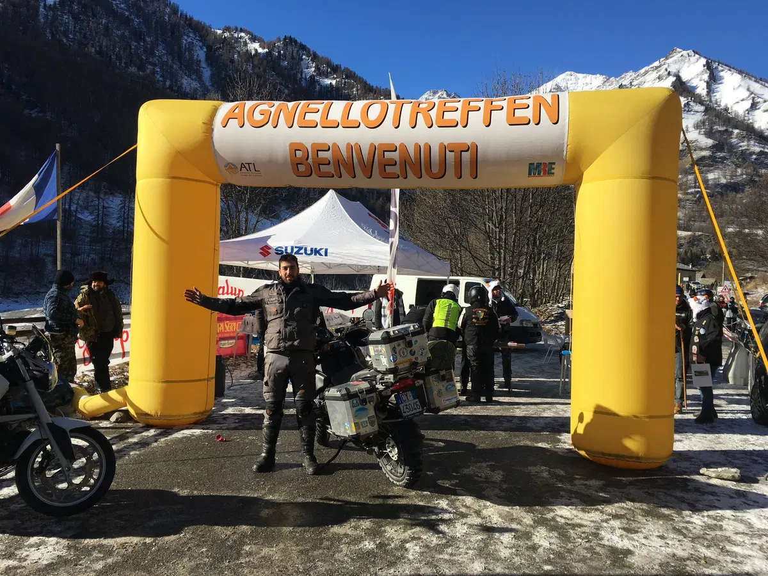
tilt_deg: +0.5
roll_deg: -2.4
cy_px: 288
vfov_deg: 48.2
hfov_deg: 61.7
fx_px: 643
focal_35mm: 29
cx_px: 384
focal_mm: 4.15
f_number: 2.2
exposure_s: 1/1789
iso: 25
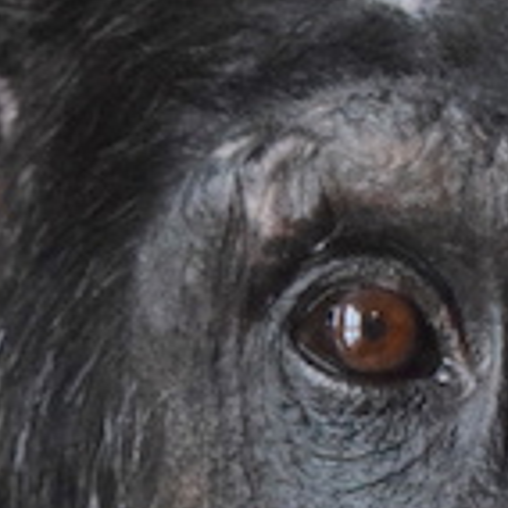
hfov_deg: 2.6
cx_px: 476
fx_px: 11340
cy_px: 741
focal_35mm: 683
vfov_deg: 2.6
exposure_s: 1/200
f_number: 4.5
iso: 4000
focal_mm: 70
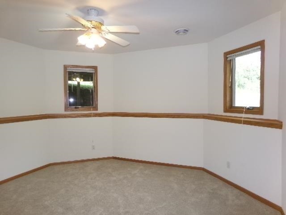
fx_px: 198
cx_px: 143
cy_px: 108
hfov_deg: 71.6
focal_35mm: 24
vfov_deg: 56.8
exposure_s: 1/34
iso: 200
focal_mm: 4.3
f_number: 3.7
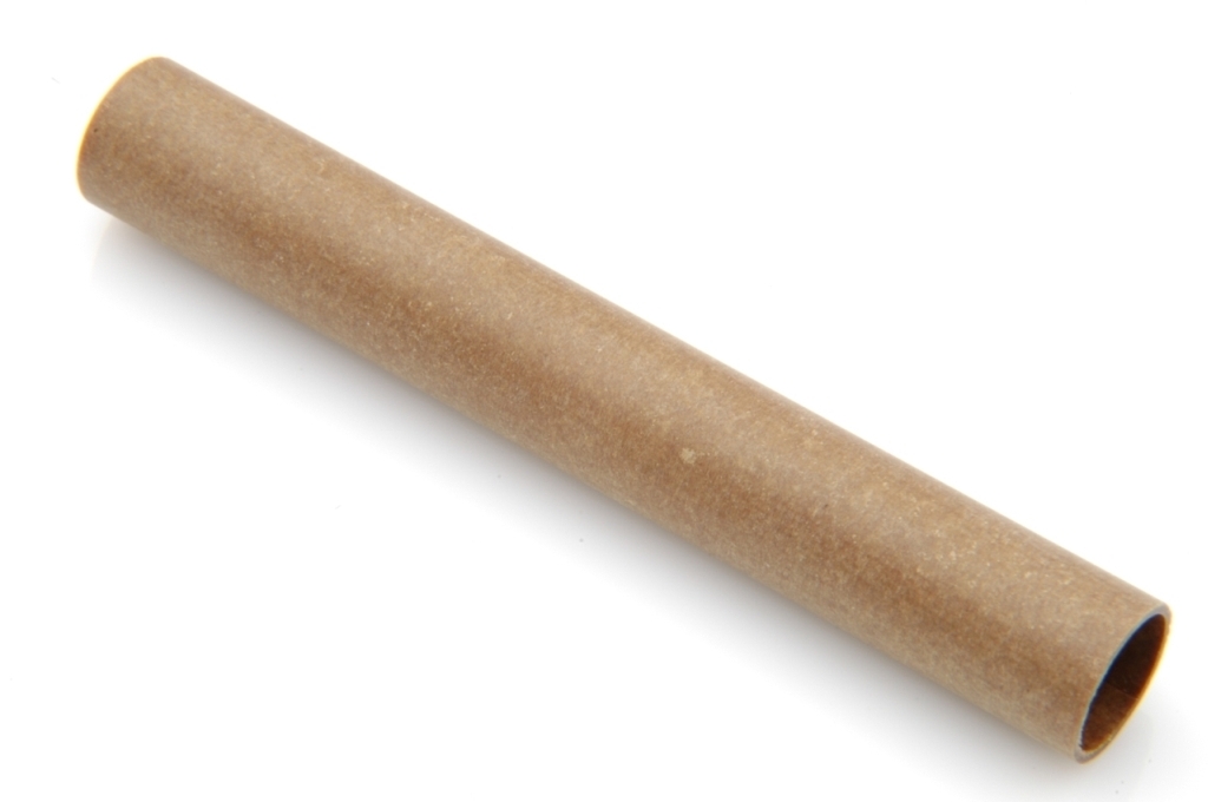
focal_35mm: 105
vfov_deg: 13.0
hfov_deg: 19.5
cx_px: 604
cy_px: 401
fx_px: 3519
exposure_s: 1
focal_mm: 70
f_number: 25
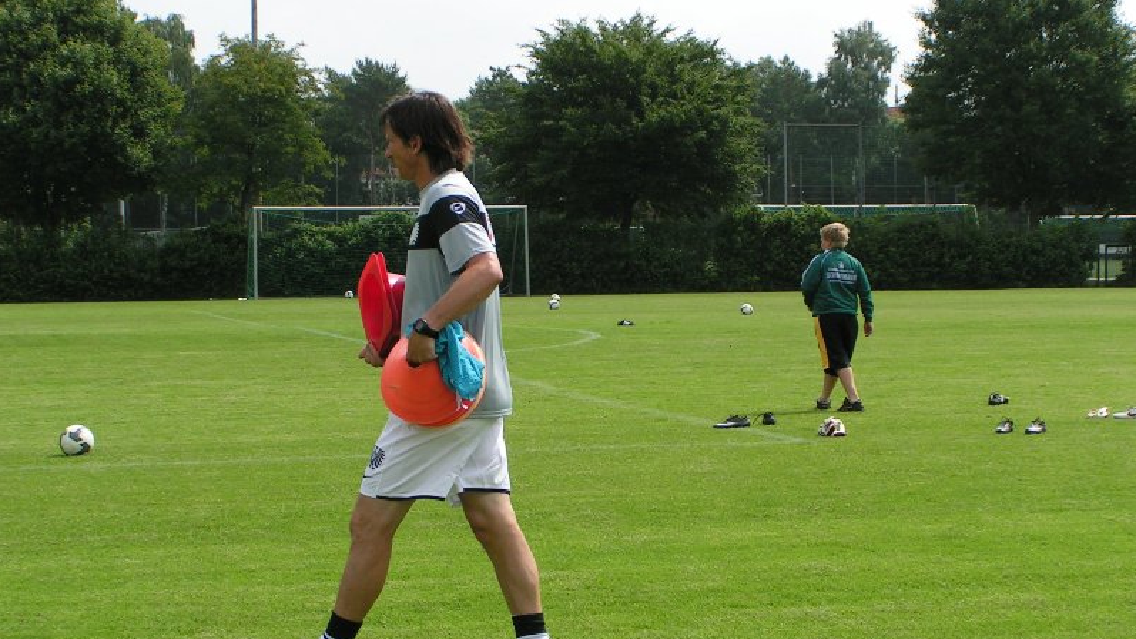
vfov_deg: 14.7
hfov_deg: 25.9
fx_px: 2470
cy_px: 334
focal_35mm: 82
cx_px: 567
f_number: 5
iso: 50
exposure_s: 1/500
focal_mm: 11.5
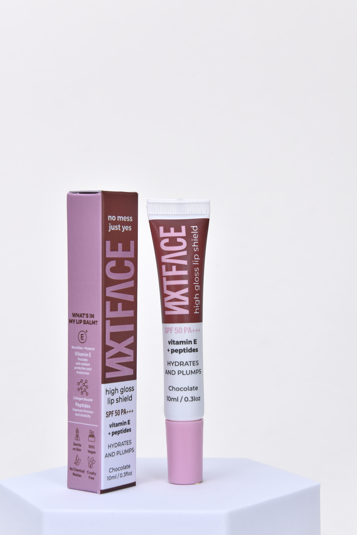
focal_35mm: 70
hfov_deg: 19.5
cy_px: 268
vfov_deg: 28.8
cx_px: 178
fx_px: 1040
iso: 400
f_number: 10
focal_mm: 70
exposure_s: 1/125
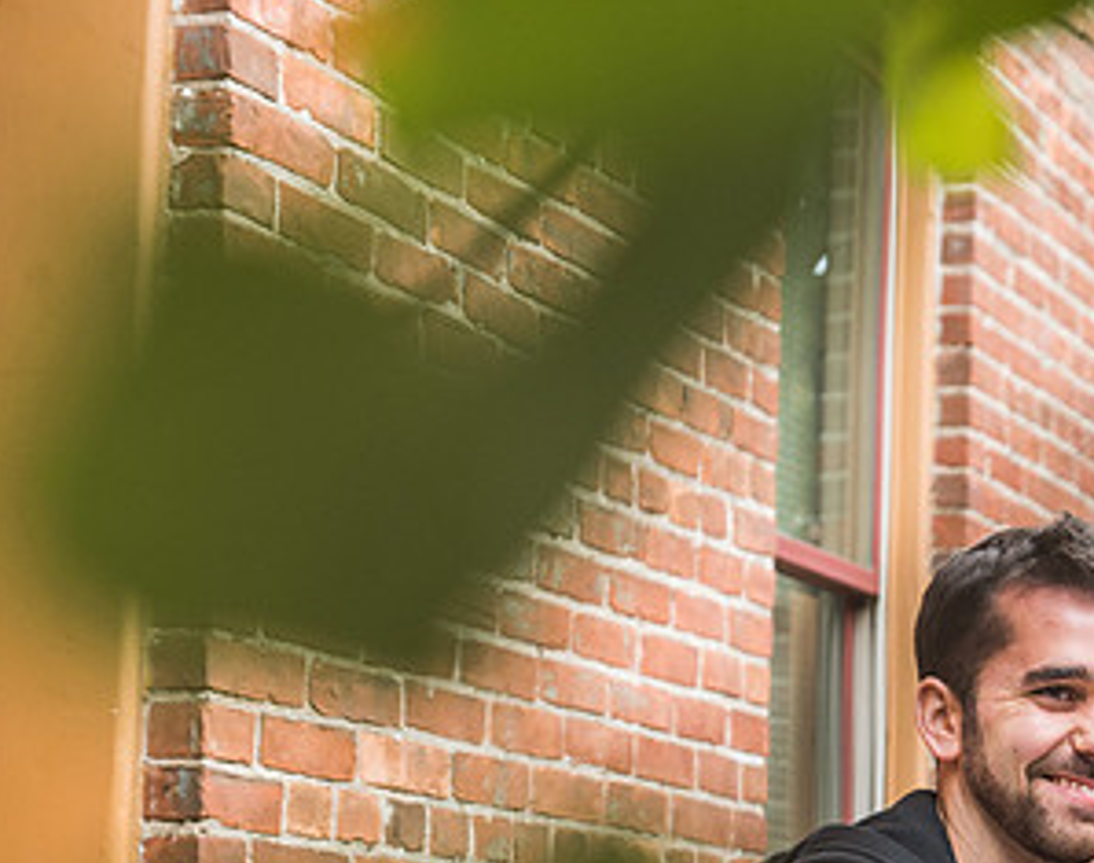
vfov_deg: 13.6
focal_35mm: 111
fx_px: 3574
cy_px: 779
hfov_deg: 17.3
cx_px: 833
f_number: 2.8
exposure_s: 1/125
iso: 500
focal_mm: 52
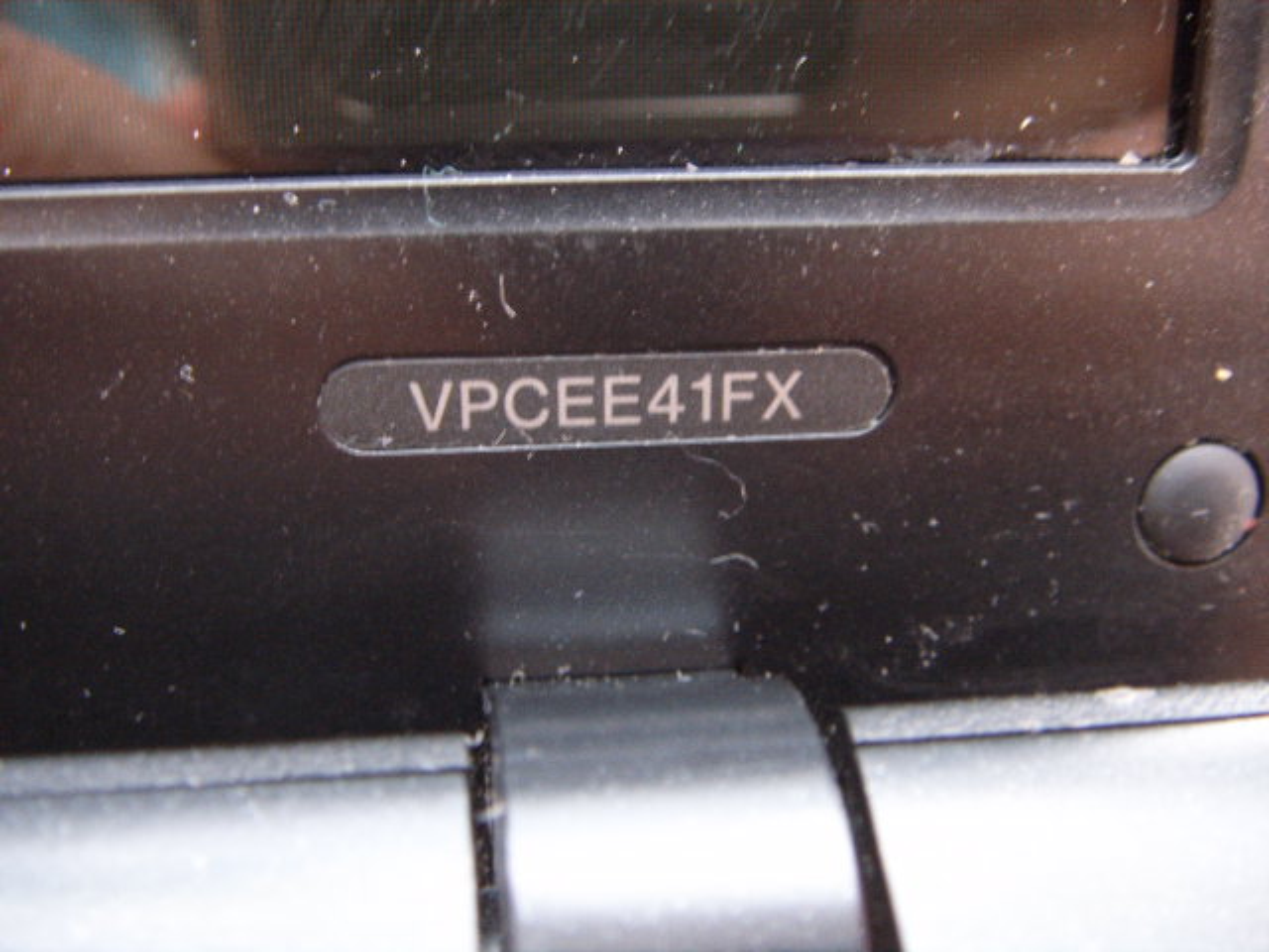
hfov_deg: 47.9
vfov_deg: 36.8
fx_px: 1430
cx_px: 634
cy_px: 476
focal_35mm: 39
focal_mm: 6.6
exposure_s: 1/3
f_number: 3.5
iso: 152
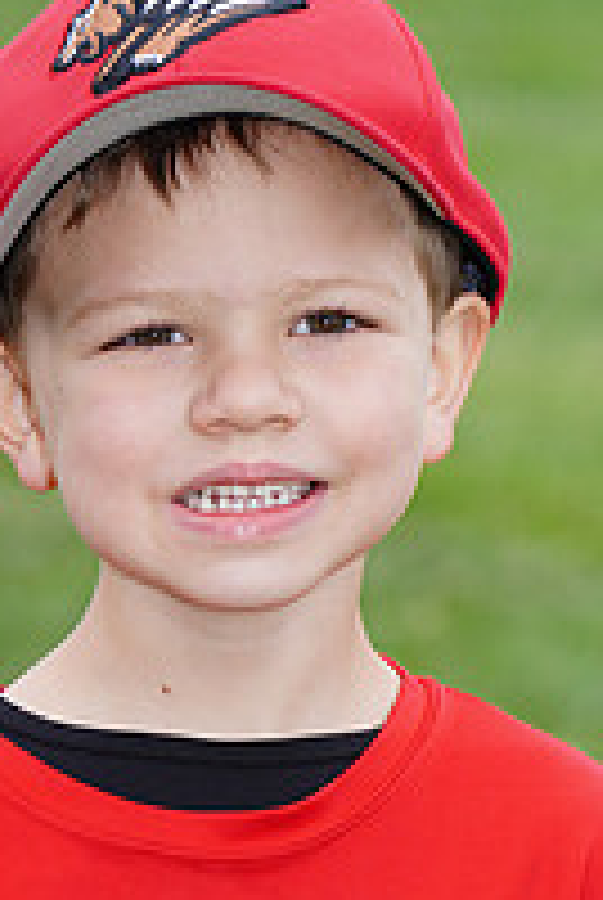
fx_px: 14496
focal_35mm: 579
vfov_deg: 3.5
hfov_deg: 2.4
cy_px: 1062
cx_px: 214
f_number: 9
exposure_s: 1/250
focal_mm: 200
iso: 200
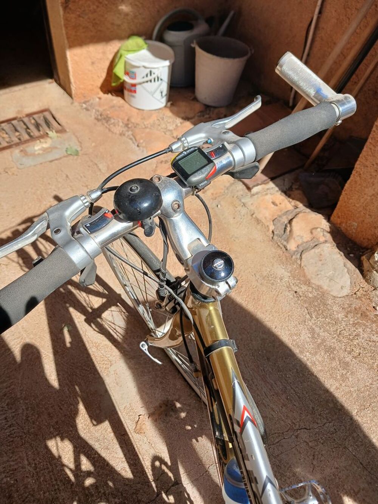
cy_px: 252
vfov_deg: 65.3
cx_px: 189
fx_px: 393
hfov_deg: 51.4
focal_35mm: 27
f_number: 1.8
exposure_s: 1/469
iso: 20
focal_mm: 3.98
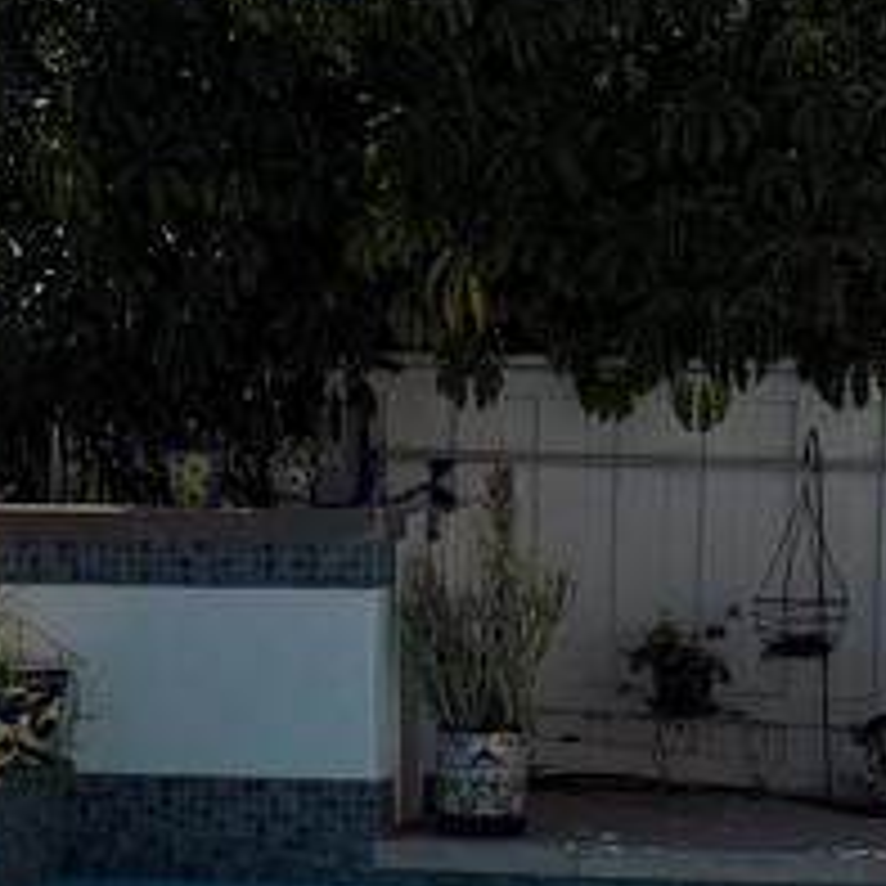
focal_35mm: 110
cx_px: 148
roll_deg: -0.8
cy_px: 1012
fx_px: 3185
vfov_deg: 15.4
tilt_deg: -8.0
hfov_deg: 15.7
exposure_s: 1/8130
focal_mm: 6.76
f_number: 1.78
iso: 80
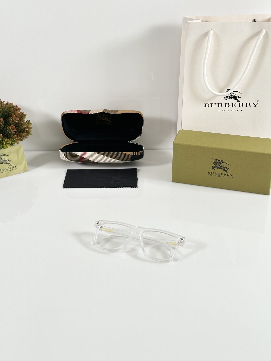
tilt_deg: -28.6
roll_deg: +0.7
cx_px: 136
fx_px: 501
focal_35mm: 48
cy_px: 180
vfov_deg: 39.7
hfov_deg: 30.3
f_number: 1.78
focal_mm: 6.86
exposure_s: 1/100
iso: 80
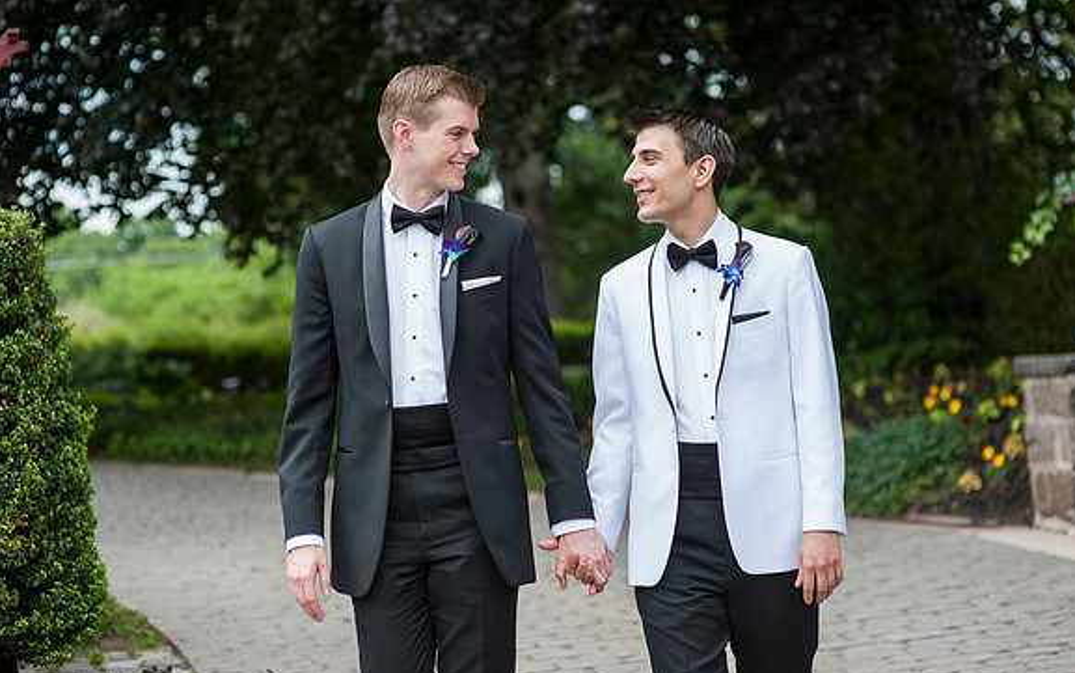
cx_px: 538
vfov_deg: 15.0
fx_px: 2550
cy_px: 328
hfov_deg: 23.8
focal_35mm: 87
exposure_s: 1/3200
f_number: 2.8
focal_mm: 85
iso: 640
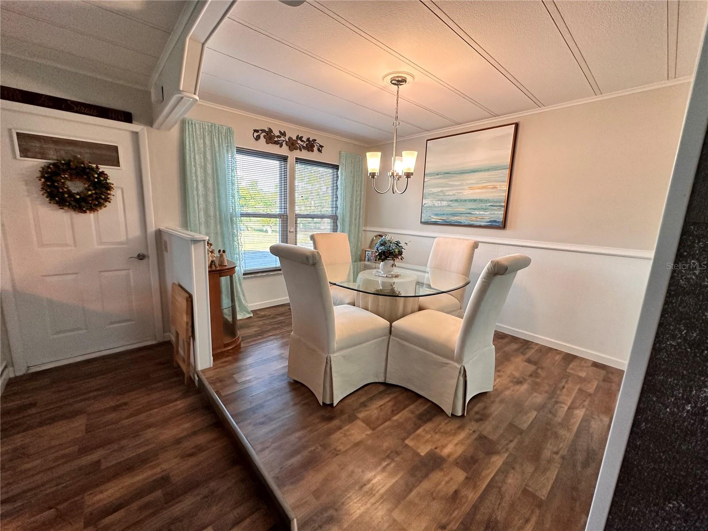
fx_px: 286
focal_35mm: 14
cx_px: 354
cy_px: 266
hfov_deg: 102.1
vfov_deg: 85.7
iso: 250
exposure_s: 1/120
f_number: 2.2
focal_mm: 2.22
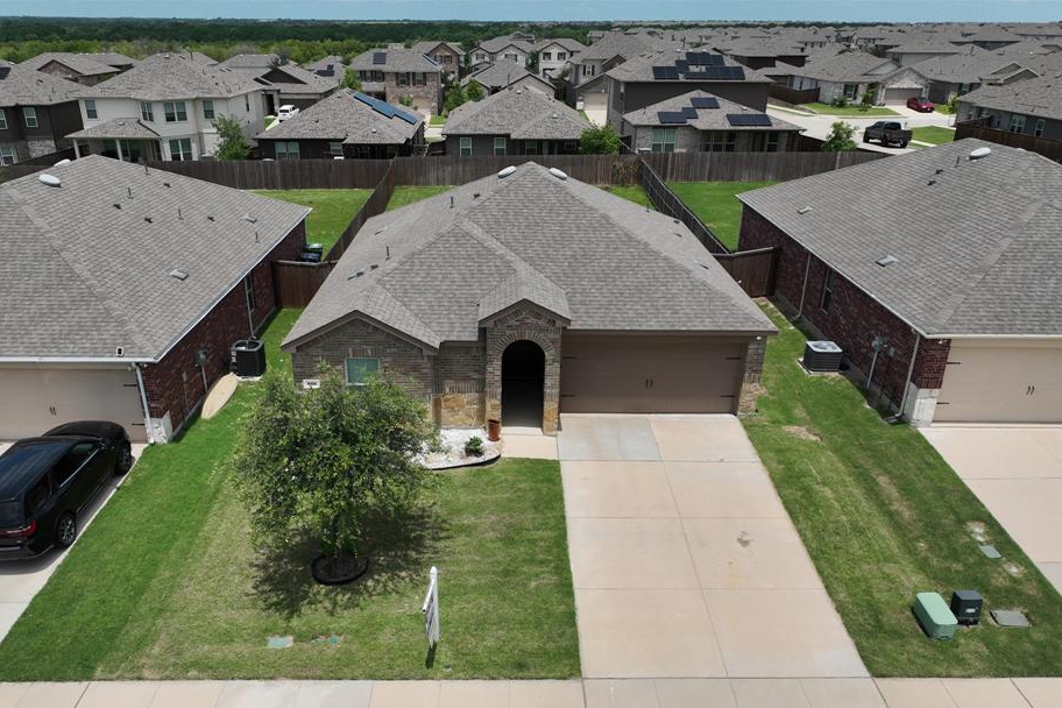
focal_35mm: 28
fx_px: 826
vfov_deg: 46.0
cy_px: 445
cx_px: 488
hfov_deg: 65.4
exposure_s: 1/3200
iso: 140
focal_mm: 12.29
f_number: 2.8
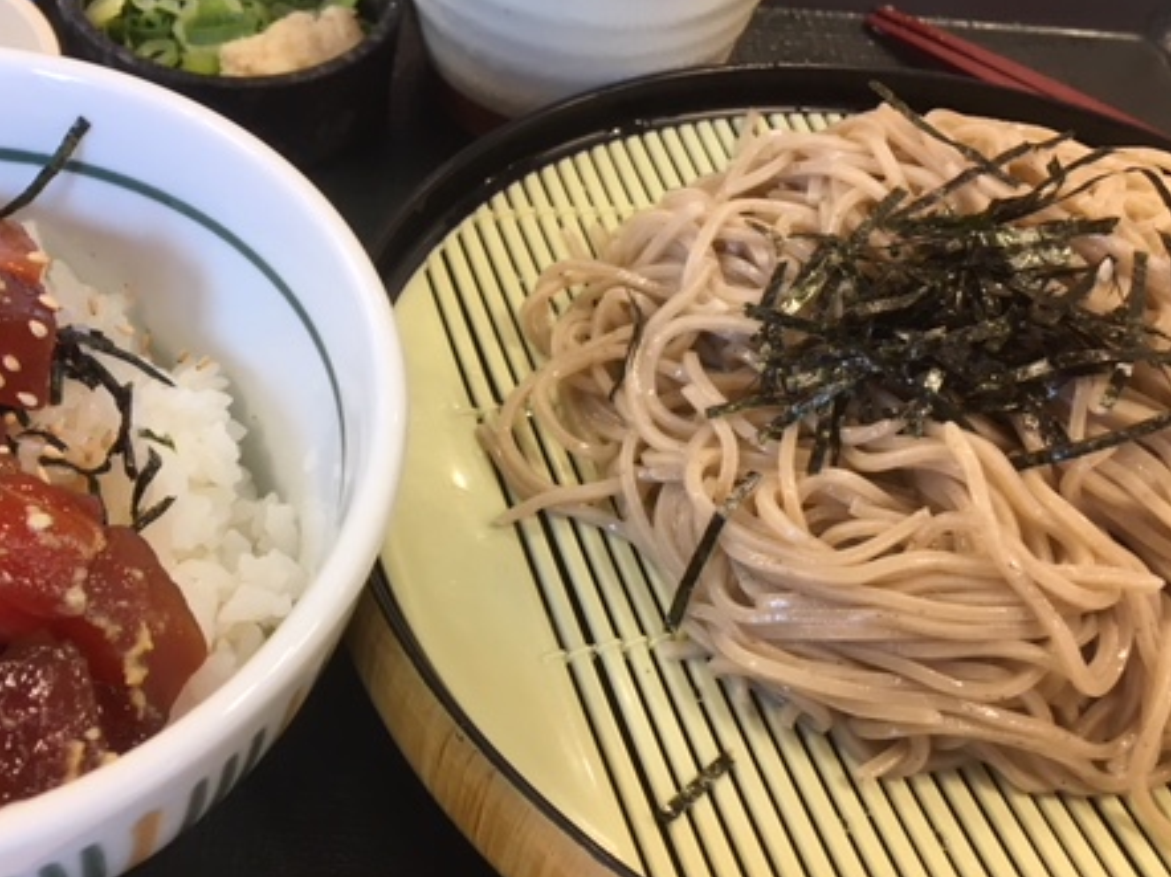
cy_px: 474
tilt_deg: -50.5
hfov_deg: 44.3
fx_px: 1420
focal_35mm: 42
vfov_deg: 34.3
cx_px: 413
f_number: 2.2
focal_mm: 4.15
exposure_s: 1/40
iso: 32
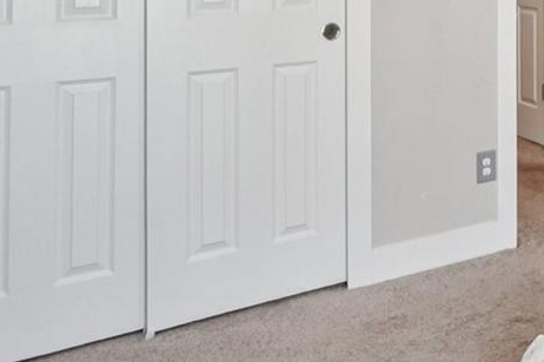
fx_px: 786
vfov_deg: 24.0
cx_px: 712
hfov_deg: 30.1
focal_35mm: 52
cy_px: -56
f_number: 8
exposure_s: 1/10
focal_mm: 10
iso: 800
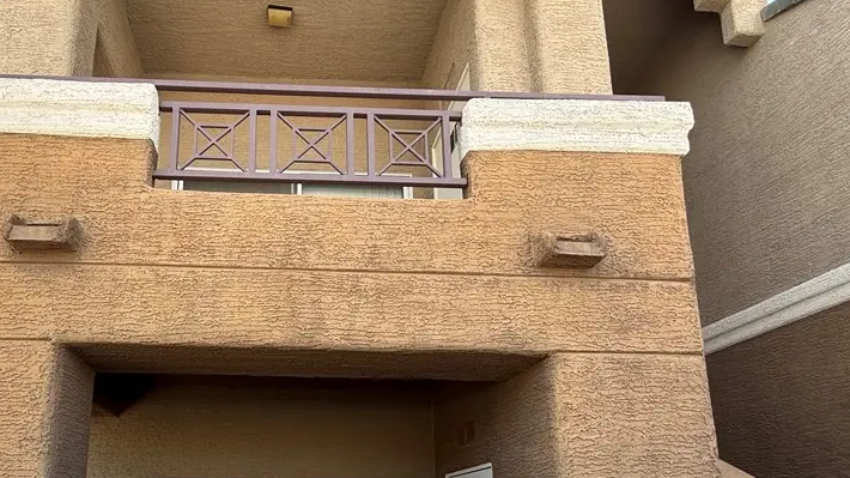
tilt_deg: +9.9
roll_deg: -1.1
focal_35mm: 22
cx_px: 300
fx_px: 496
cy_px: 436
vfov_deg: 46.1
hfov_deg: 79.2
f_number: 2.2
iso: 50
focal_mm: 2.22
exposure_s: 1/195
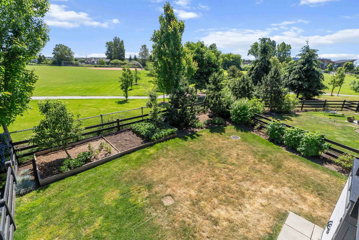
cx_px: 180
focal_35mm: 16
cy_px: 120
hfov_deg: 96.7
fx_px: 160
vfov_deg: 73.8
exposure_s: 1/100
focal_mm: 16
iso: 100
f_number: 10
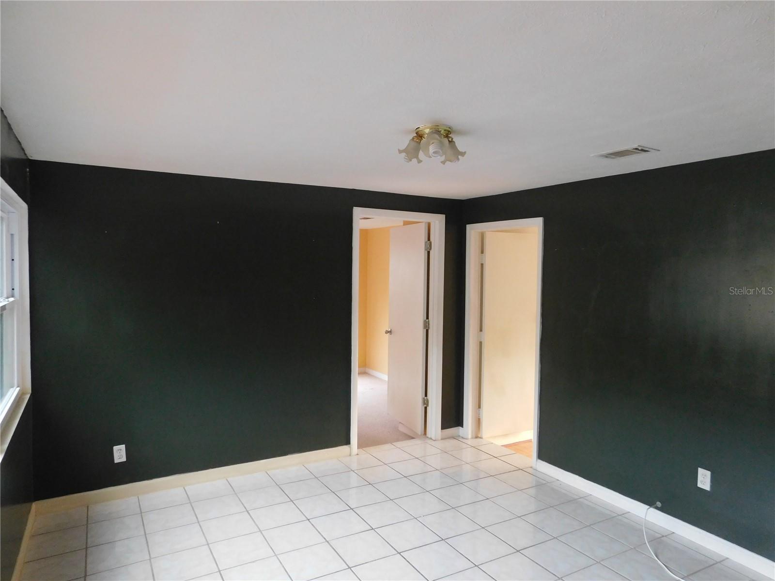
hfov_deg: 73.9
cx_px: 388
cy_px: 290
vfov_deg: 58.9
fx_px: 515
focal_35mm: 23
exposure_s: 1/30
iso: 360
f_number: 3
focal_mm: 4
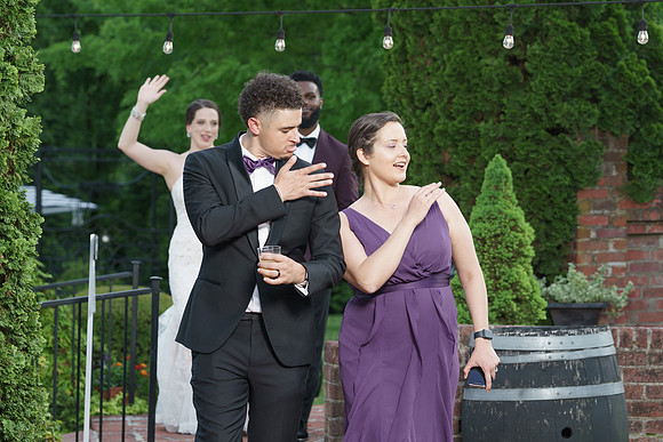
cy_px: 248
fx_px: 2069
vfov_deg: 12.2
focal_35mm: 112
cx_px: 372
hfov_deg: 18.2
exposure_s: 1/200
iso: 200
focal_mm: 86
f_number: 4
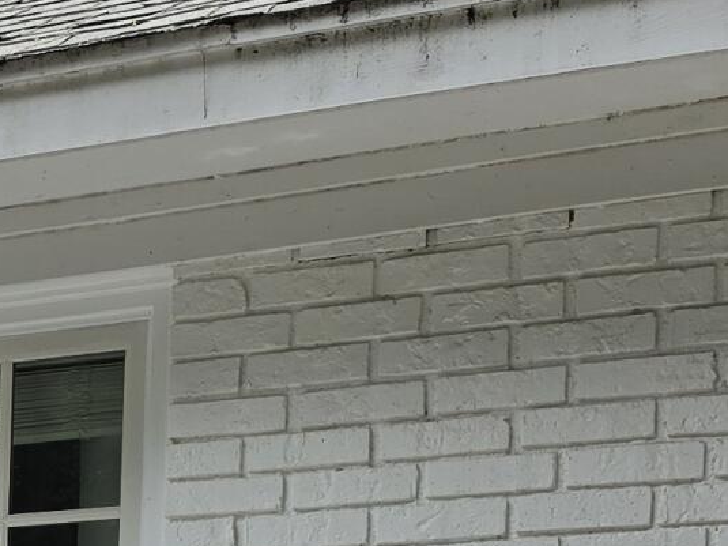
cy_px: 1070
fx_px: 2712
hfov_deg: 13.5
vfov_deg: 10.6
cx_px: -623
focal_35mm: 129
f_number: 1.4
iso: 64
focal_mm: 6.5
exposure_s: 1/3345
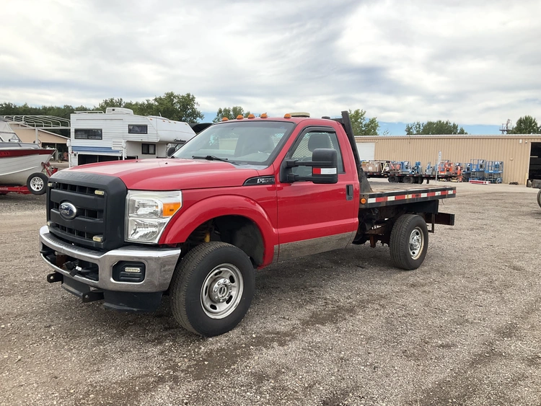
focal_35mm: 29
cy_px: 203
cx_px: 270
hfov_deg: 61.6
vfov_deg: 48.3
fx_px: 453
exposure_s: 1/997
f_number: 1.8
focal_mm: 3
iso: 25
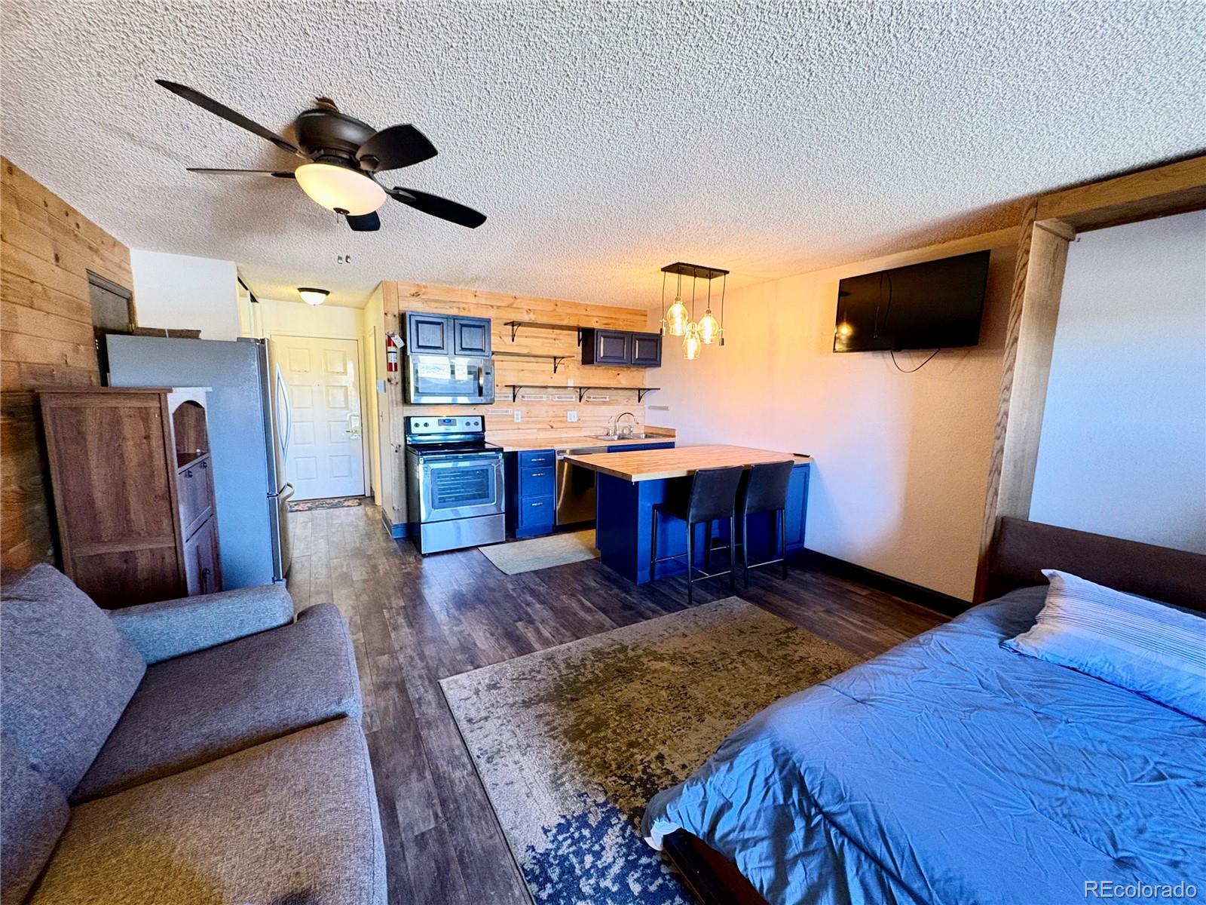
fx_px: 488
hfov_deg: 102.1
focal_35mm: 14
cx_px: 603
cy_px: 452
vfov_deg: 85.7
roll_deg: -1.0
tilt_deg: -7.8
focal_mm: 2.22
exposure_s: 1/60
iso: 500
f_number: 2.2
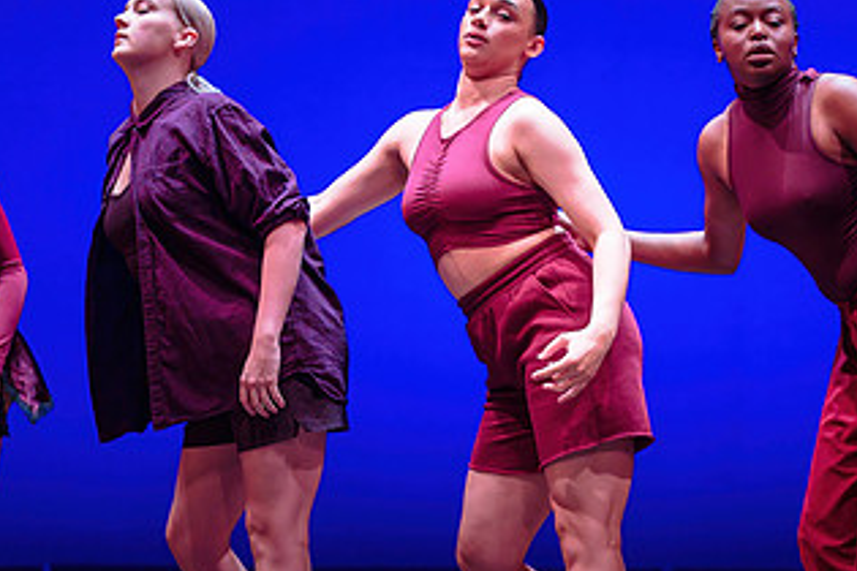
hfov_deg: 10.3
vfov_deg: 6.9
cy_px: 327
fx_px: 4761
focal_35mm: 200
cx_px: 558
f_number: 1.4
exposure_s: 1/400
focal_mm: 105
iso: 1250
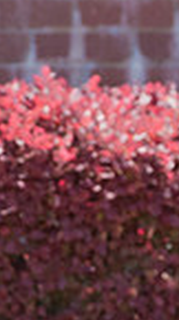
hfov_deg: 1.0
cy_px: 268
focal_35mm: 1257
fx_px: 10663
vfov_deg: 1.7
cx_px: 192
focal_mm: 200
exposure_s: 1/640
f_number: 5
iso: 200
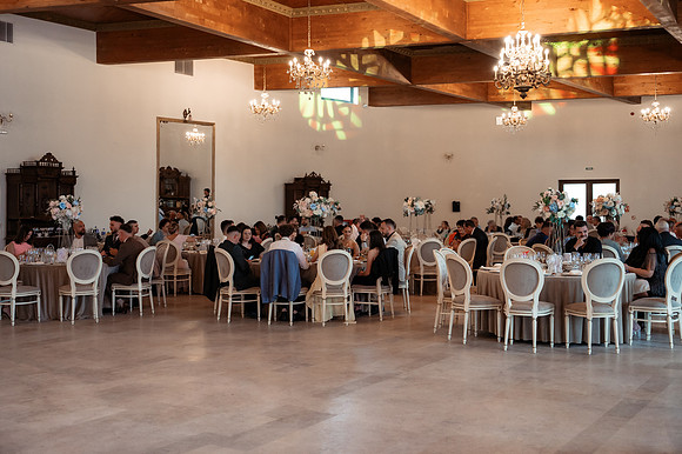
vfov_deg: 33.4
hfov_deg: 48.5
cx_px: 341
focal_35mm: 40
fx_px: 757
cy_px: 227
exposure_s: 1/200
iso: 2500
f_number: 2.8
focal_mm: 40
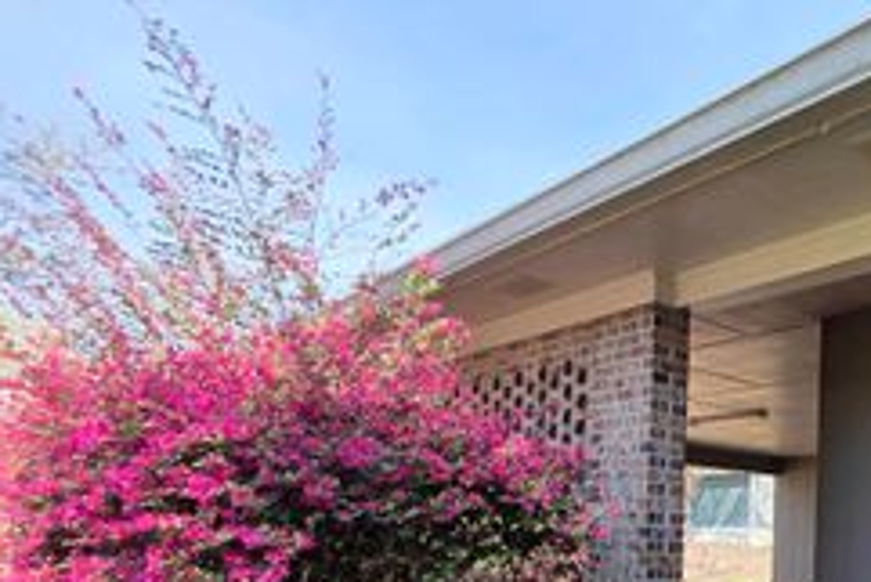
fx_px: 678
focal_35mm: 28
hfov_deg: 50.8
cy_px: 559
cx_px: 896
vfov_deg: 41.5
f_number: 1.9
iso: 40
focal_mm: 2.2
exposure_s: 1/484
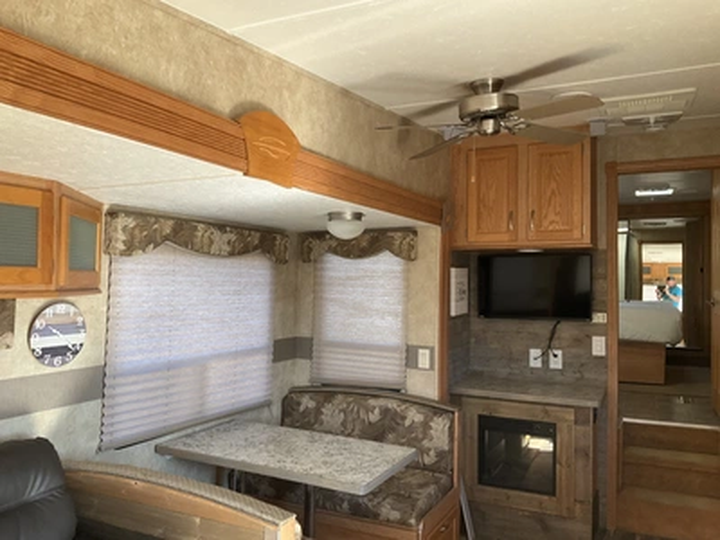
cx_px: 360
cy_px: 270
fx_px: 603
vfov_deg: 48.2
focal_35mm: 29
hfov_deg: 61.7
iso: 50
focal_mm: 3
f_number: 1.8
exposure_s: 1/122
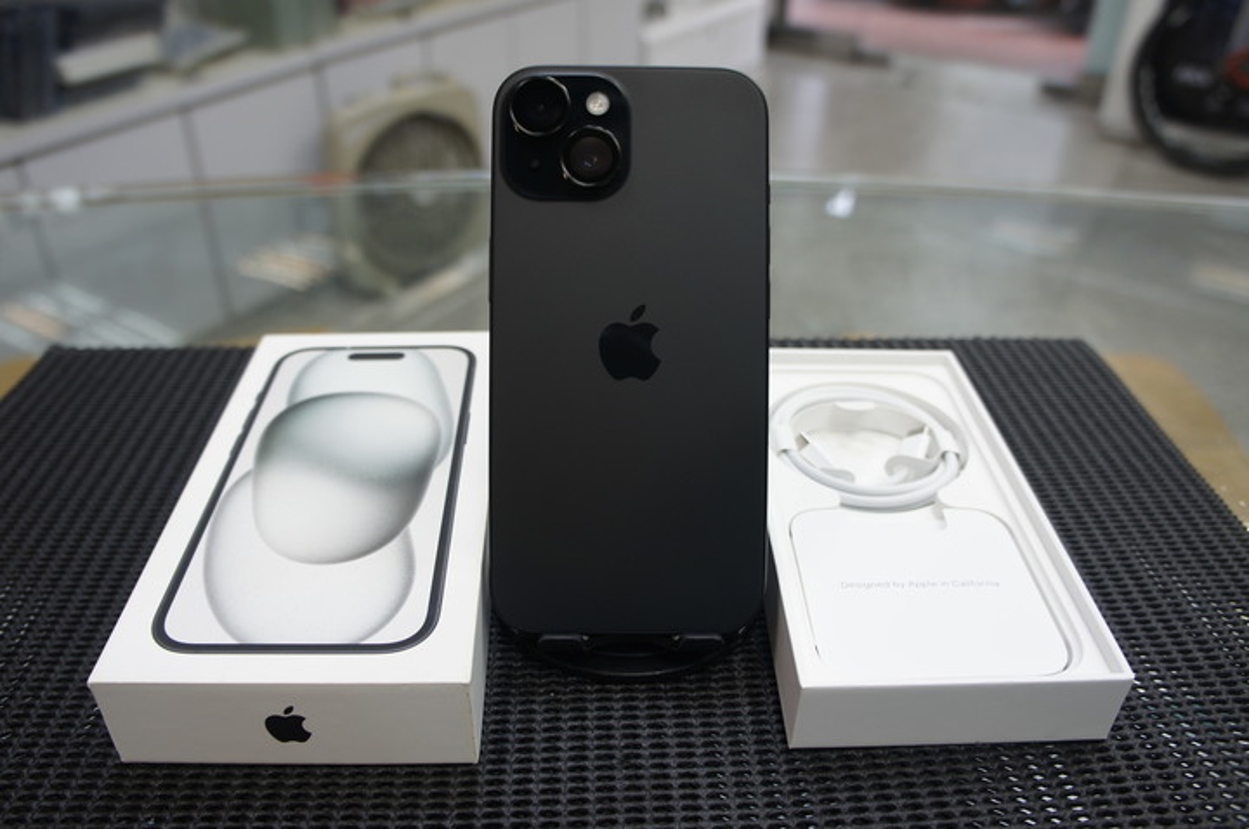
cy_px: 414
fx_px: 935
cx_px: 624
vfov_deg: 47.8
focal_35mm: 27
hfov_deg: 67.5
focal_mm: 18
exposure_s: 1/40
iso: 200
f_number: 4
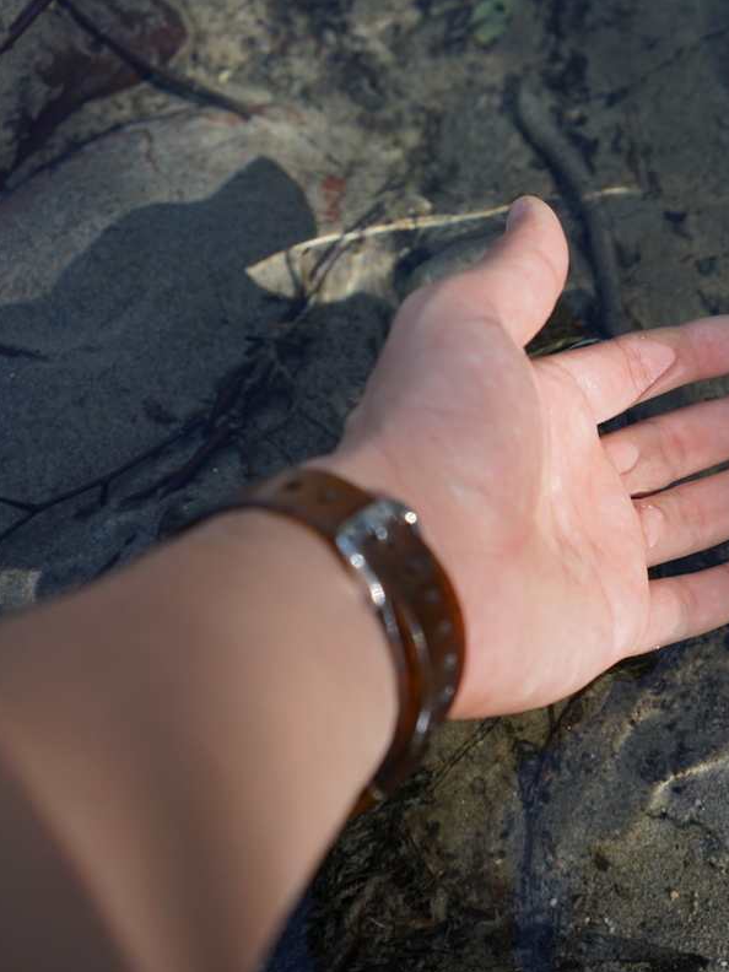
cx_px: 611
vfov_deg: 37.5
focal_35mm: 51
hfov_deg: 27.8
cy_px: 487
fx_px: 1432
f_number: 4
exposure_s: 1/800
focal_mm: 35
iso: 200
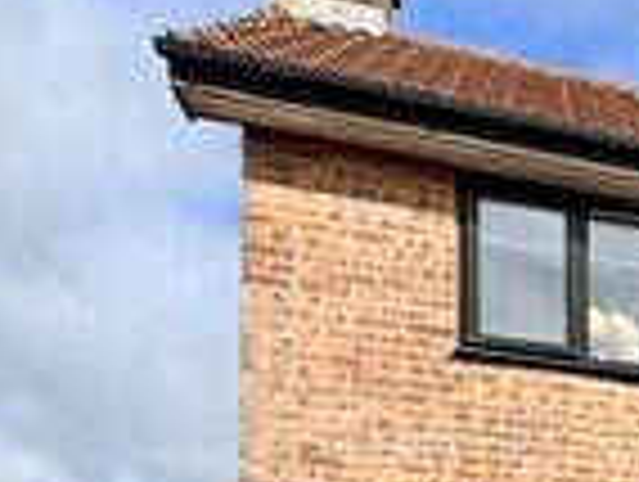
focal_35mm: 69
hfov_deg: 18.0
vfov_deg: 18.8
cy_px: 723
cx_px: 1310
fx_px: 1276
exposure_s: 1/914
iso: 20
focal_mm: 2.22
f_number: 2.2
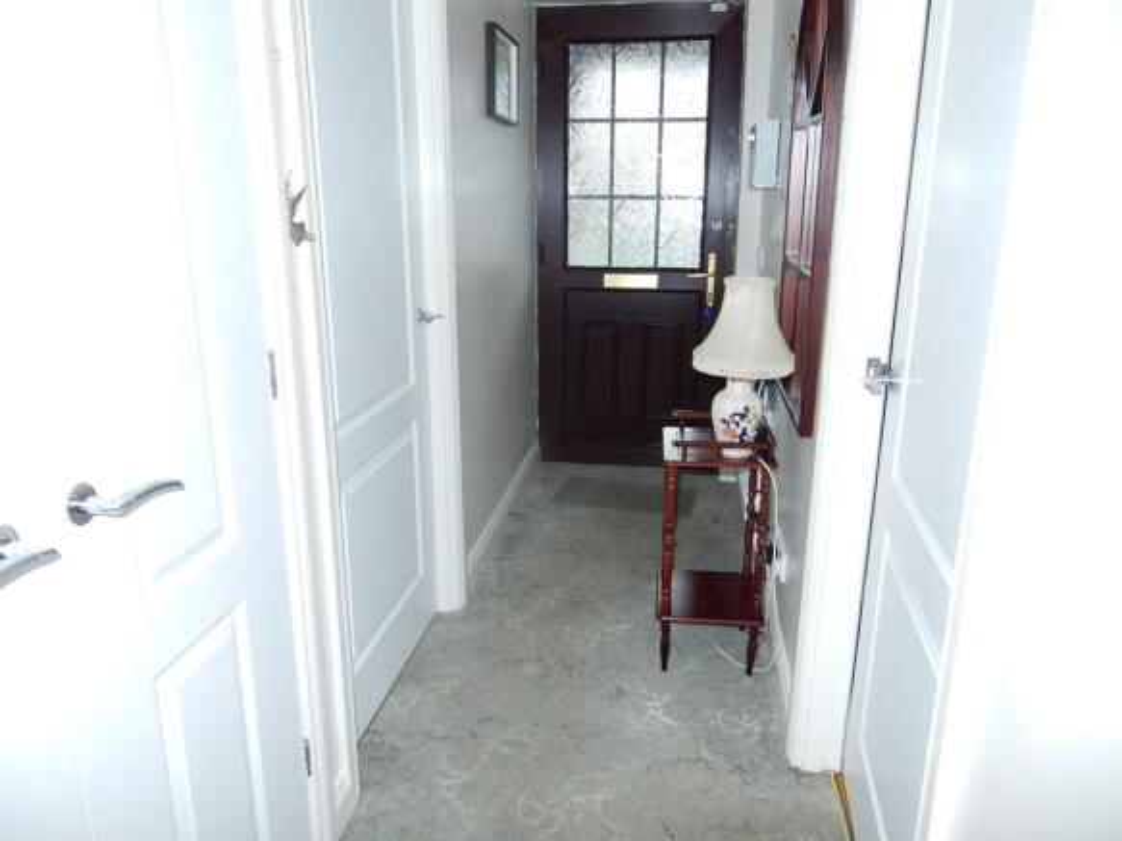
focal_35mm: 25
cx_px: 561
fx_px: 810
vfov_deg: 54.9
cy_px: 420
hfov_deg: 69.4
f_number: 3.7
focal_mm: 4.5
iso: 250
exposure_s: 1/30
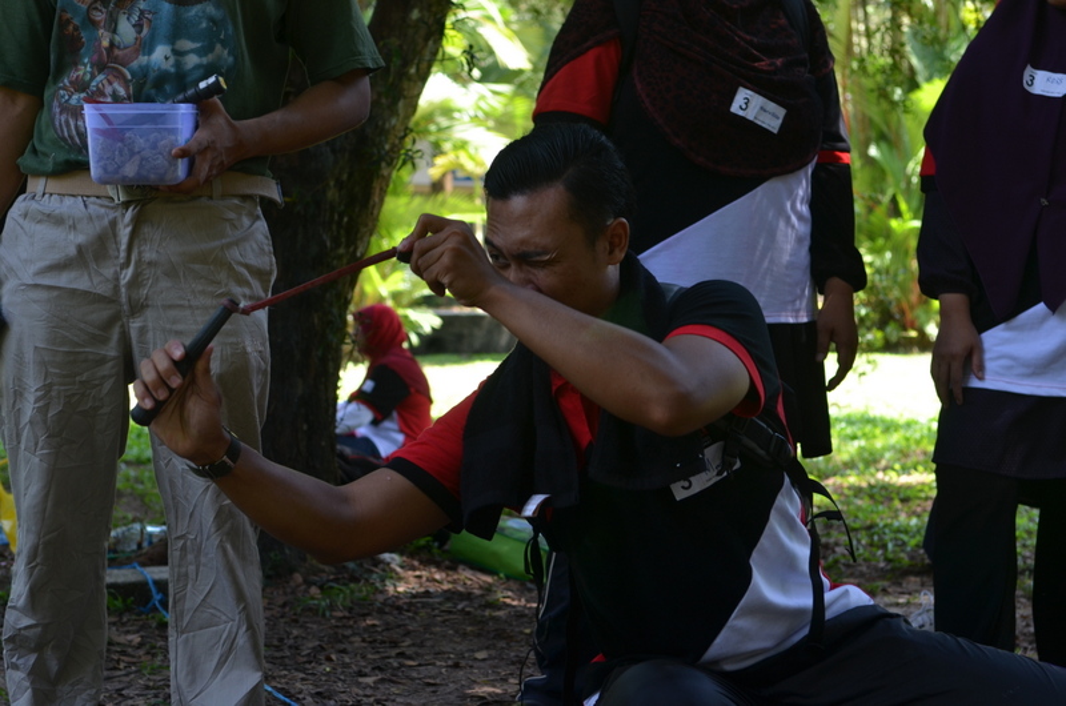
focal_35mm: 60
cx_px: 533
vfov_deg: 22.5
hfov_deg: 33.5
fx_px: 1773
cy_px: 353
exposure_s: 1/125
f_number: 4
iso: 250
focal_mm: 40
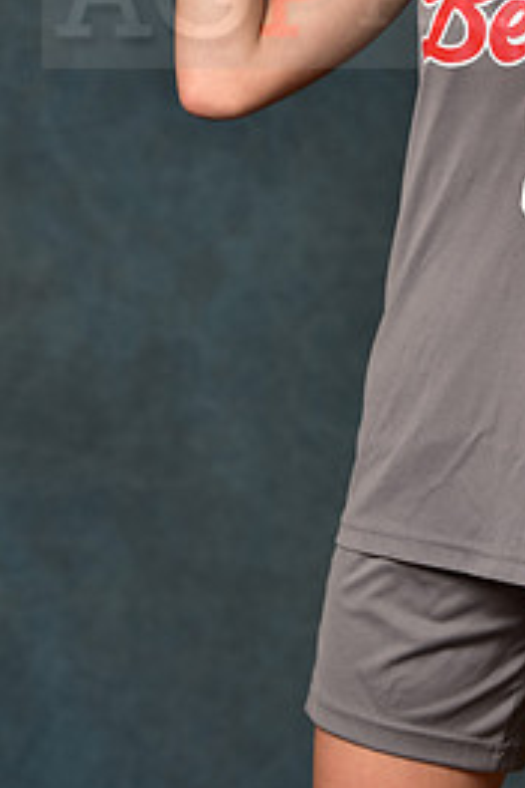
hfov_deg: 4.6
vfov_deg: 6.9
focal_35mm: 297
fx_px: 6496
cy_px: -27
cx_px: 574
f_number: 4.5
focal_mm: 135
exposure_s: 1/160
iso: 200
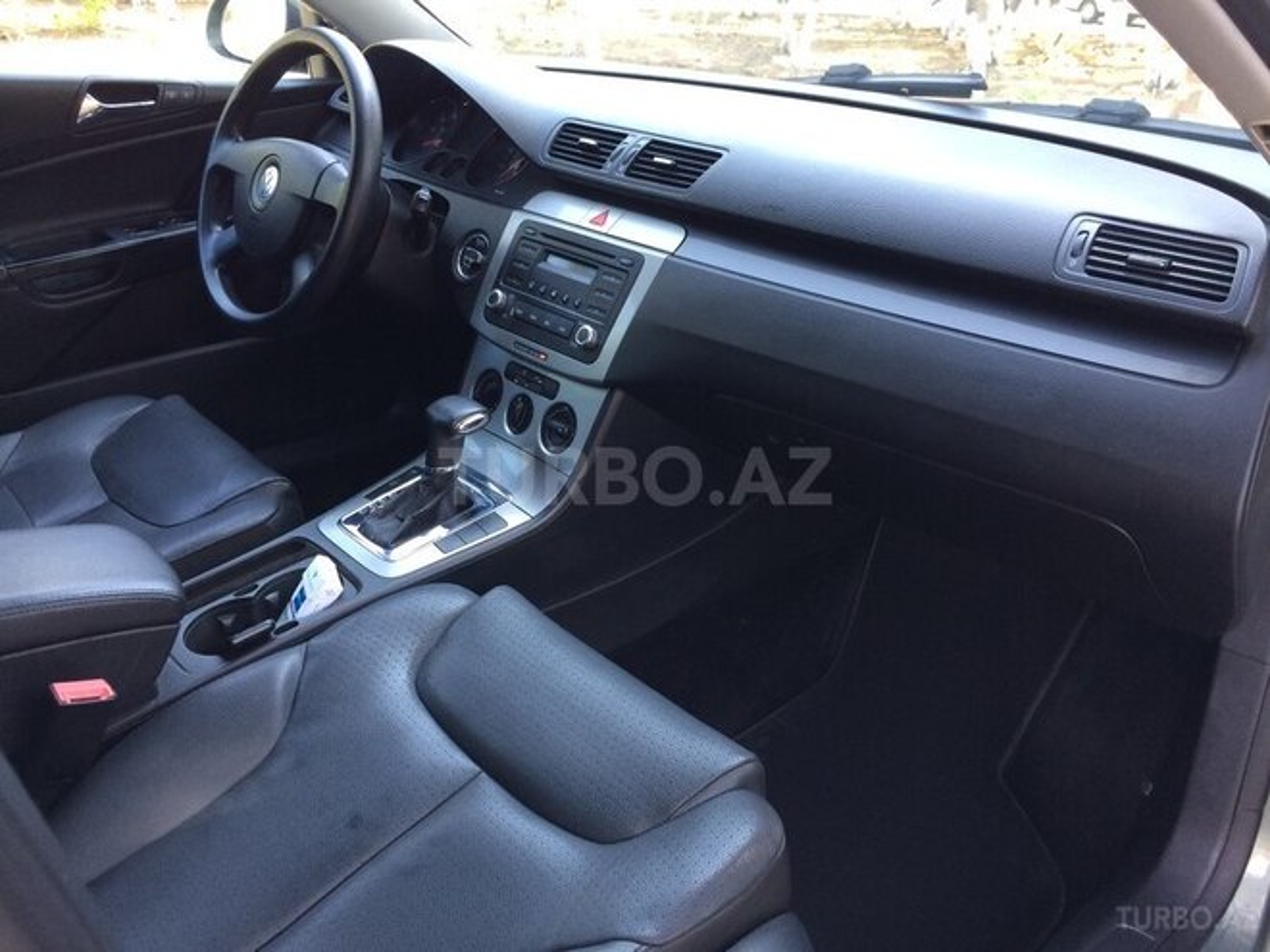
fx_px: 1064
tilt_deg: -24.1
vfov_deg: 48.2
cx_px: 635
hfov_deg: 61.7
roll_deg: -1.0
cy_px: 476
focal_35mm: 29
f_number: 2.2
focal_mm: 4.15
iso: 40
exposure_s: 1/33
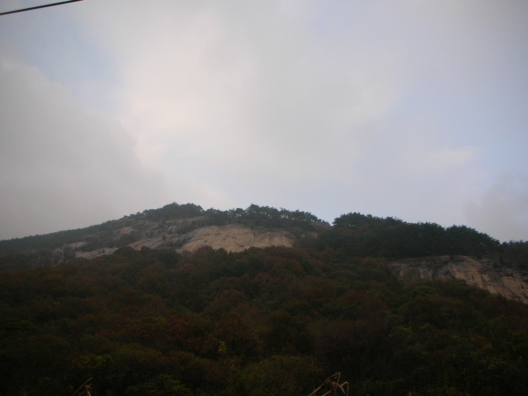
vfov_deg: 40.7
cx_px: 264
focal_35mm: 35
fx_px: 534
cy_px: 198
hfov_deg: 52.6
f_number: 3
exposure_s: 1/173
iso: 50
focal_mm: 5.8
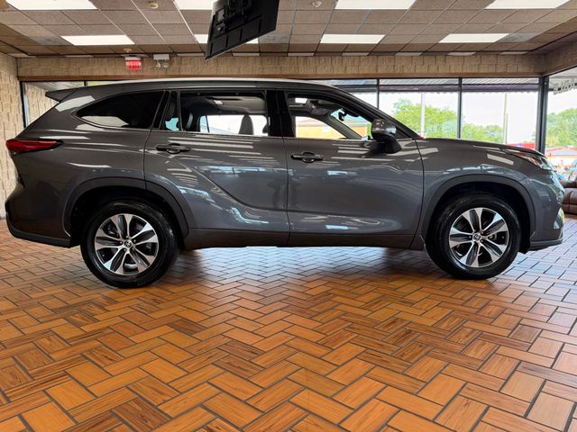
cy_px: 216
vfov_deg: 56.8
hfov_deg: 71.6
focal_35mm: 24
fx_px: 400
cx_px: 288
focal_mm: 6.76
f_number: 1.78
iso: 100
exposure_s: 1/183
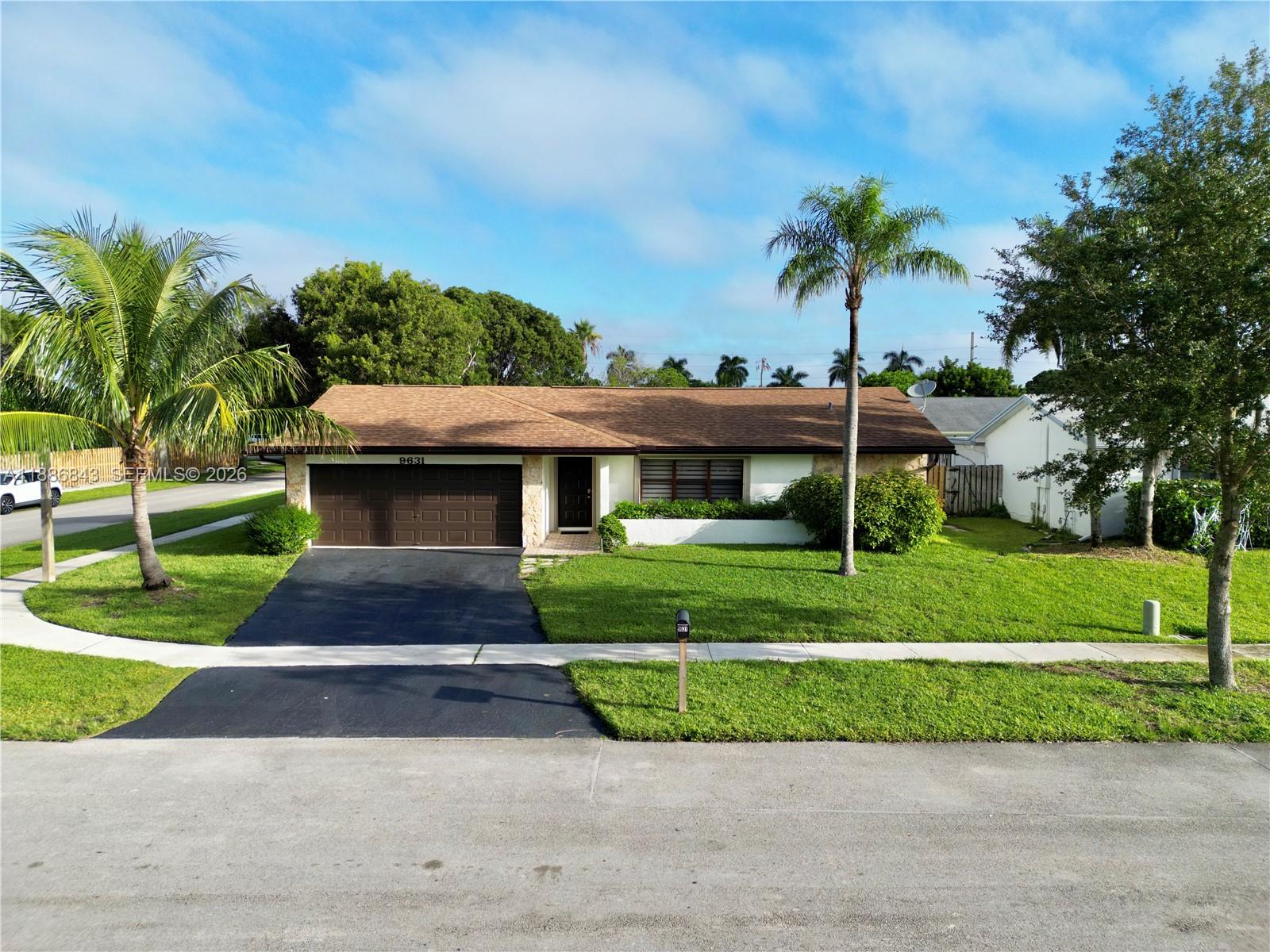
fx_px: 881
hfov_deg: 71.6
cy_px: 476
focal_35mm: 24
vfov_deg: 56.8
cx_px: 635
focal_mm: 6.72
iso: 100
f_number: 1.7
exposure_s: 1/1500
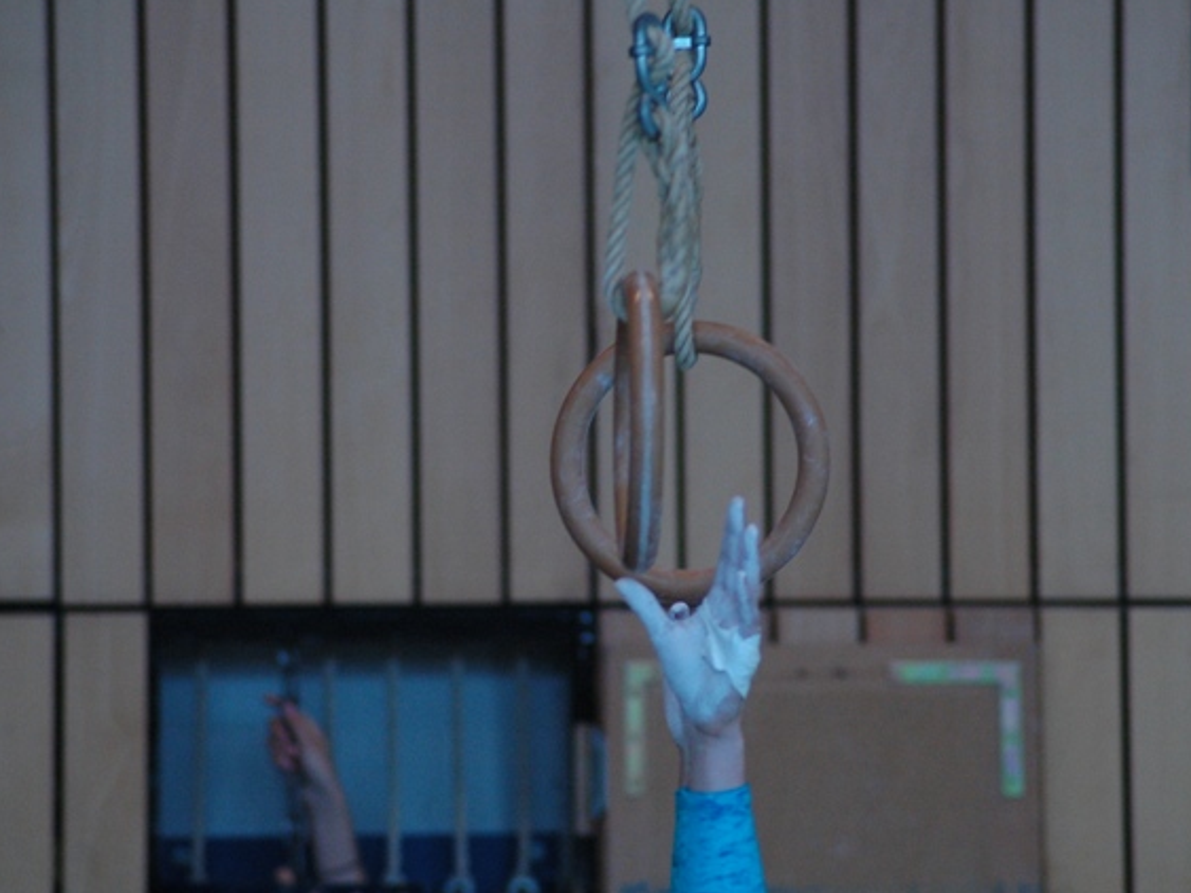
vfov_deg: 5.0
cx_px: 637
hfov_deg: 6.7
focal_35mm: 295
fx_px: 10148
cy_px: 446
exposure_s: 1/200
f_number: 4.8
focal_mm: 180
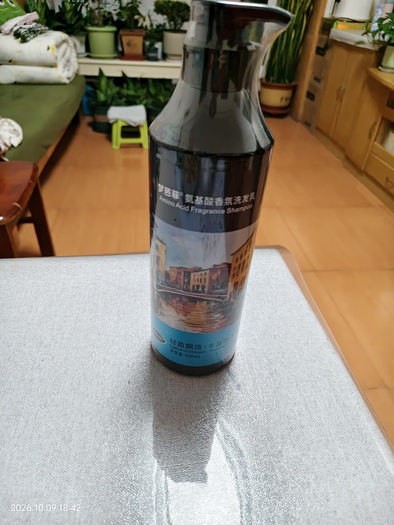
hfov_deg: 58.9
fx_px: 349
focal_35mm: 23
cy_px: 262
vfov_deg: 73.9
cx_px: 197
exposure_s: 1/287
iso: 999
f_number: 1.88
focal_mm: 5.56
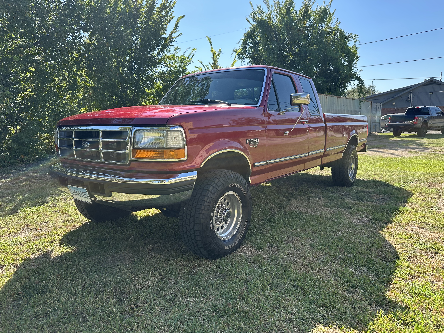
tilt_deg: -7.6
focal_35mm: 24
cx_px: 222
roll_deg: +0.8
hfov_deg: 71.6
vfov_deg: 56.8
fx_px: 308
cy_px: 166
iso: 80
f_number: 1.78
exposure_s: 1/1517
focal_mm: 6.86
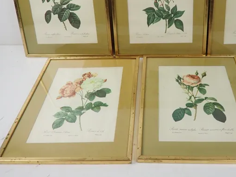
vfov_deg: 45.1
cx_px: 148
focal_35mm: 30
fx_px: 204
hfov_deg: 59.2
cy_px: 43
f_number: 2
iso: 125
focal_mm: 3.33
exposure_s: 1/125
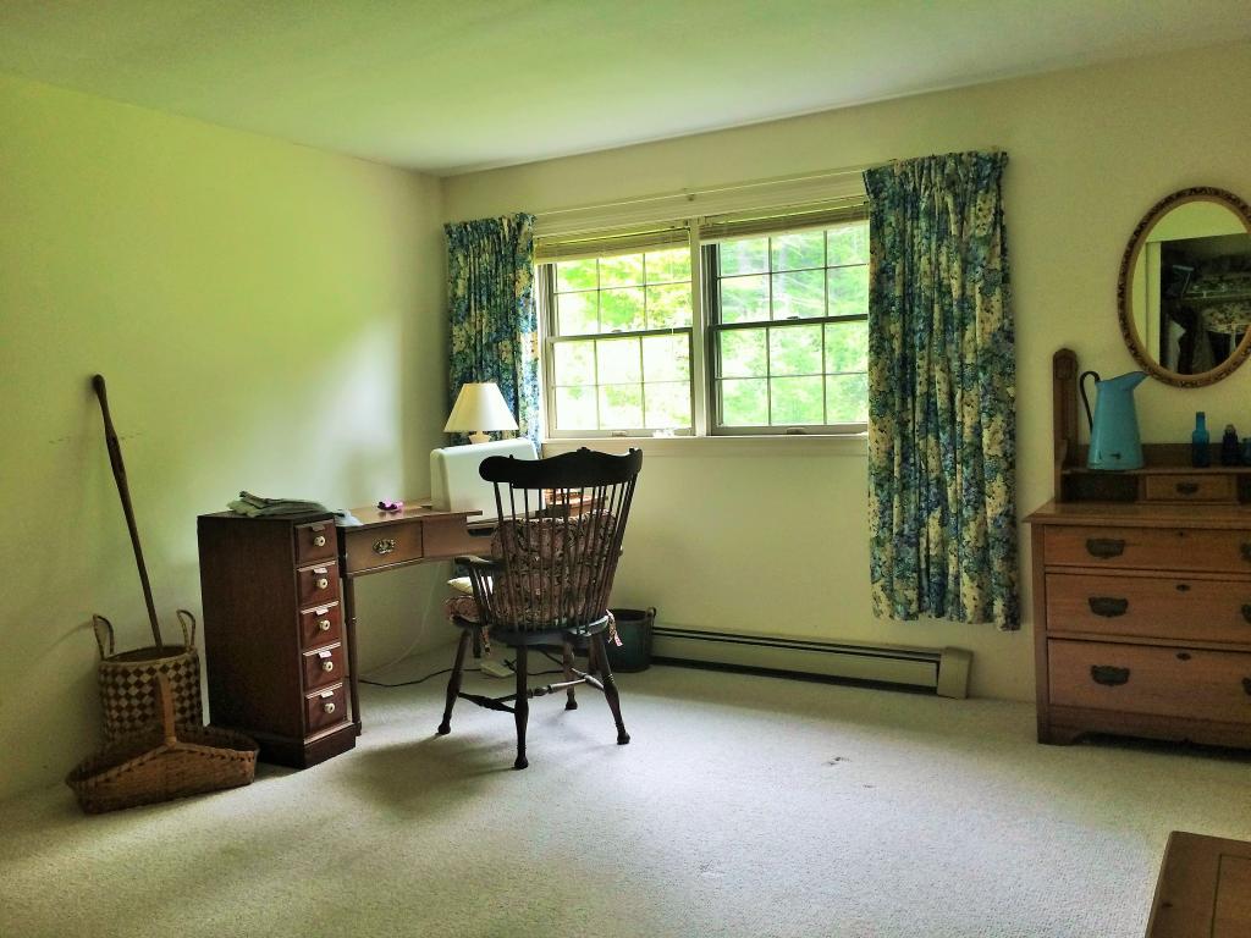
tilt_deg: -2.3
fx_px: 1048
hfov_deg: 61.7
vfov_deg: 48.2
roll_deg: +1.4
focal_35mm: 29
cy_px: 469
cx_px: 626
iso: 50
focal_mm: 4.15
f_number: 2.2
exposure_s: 1/30
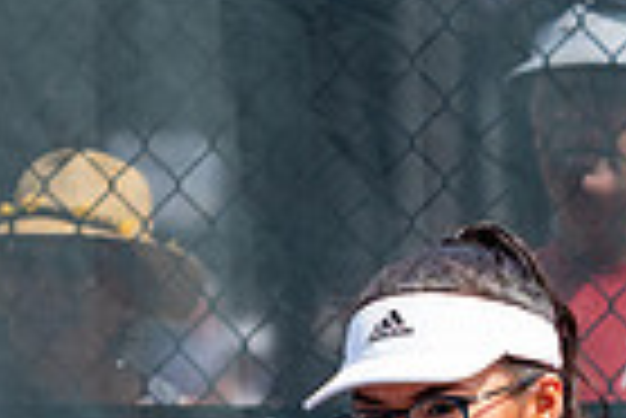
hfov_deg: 2.2
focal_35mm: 951
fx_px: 16554
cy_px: 766
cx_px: 418
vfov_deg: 1.4
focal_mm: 106
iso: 200
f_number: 3.5
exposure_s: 1/1600
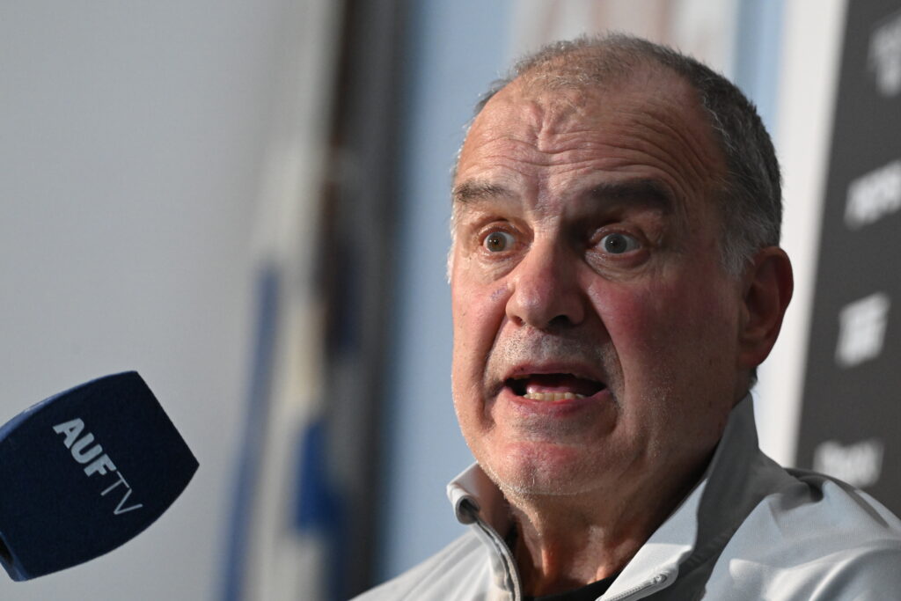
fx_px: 5006
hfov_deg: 10.3
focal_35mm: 200
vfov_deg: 6.9
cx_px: 450
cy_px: 300
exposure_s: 1/400
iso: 8000
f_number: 5.6
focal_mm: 200
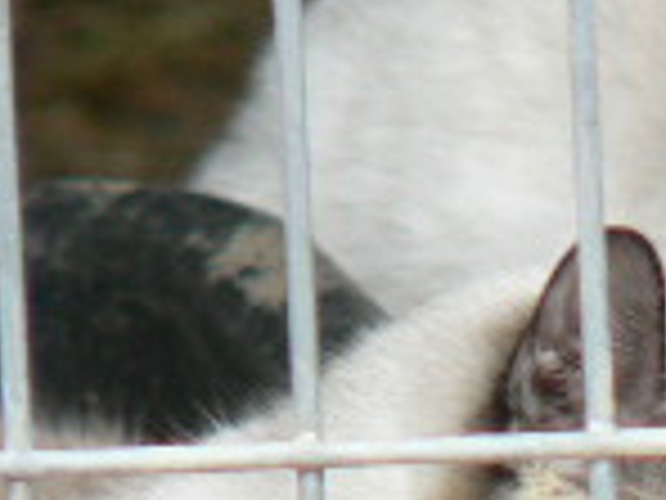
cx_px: 927
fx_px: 35997
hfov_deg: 1.1
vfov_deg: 0.8
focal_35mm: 1871
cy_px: 883
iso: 80
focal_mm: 72
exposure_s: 1/80
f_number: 2.8
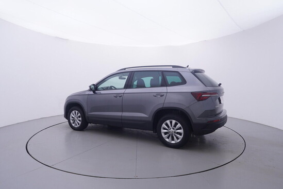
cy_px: 94
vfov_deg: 56.2
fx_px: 177
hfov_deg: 77.3
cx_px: 142
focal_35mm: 22
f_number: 5
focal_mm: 15
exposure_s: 1/80
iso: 200
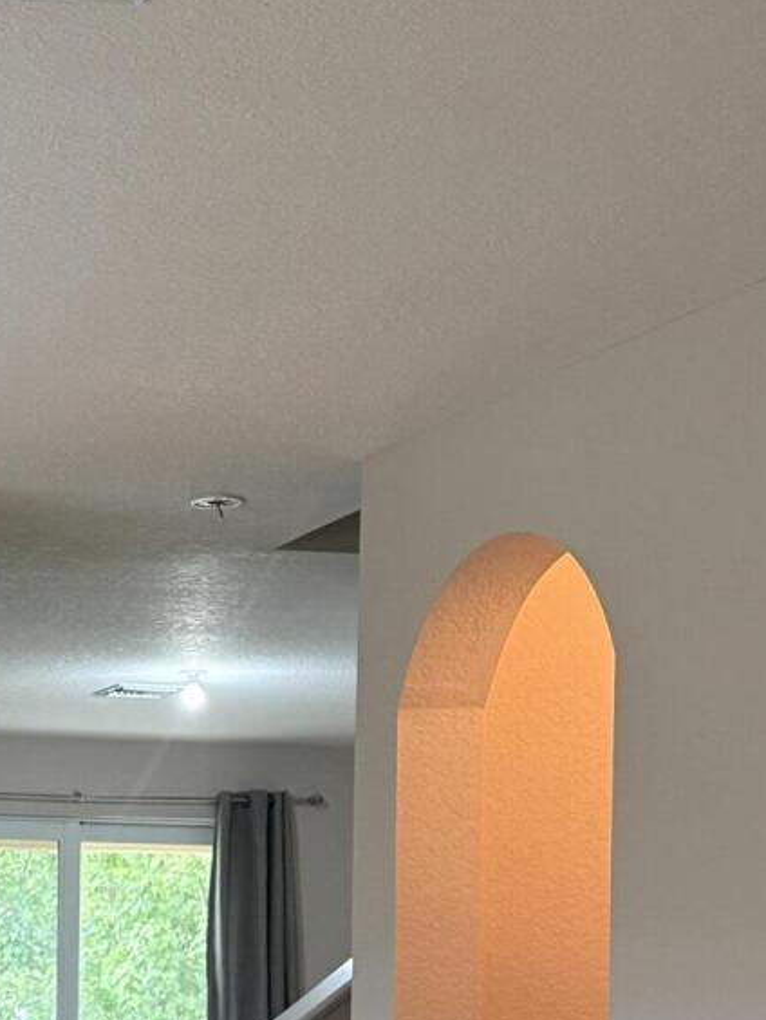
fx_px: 2507
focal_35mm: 85
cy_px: 988
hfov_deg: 16.5
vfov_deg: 22.3
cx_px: -199
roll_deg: -1.3
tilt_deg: +2.3
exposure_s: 1/60
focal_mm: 6.76
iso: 400
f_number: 1.78
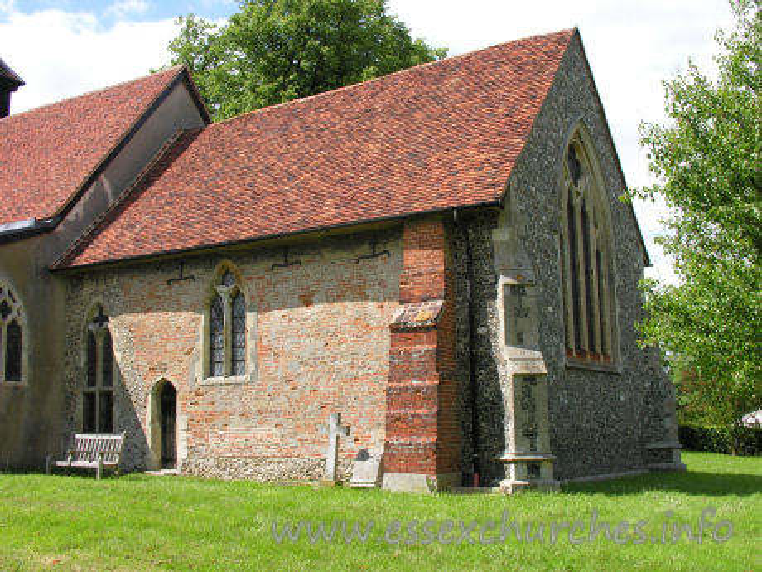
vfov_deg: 36.0
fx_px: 881
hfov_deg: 46.8
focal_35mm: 40
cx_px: 381
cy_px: 286
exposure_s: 1/125
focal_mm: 10.2
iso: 50
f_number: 5.8
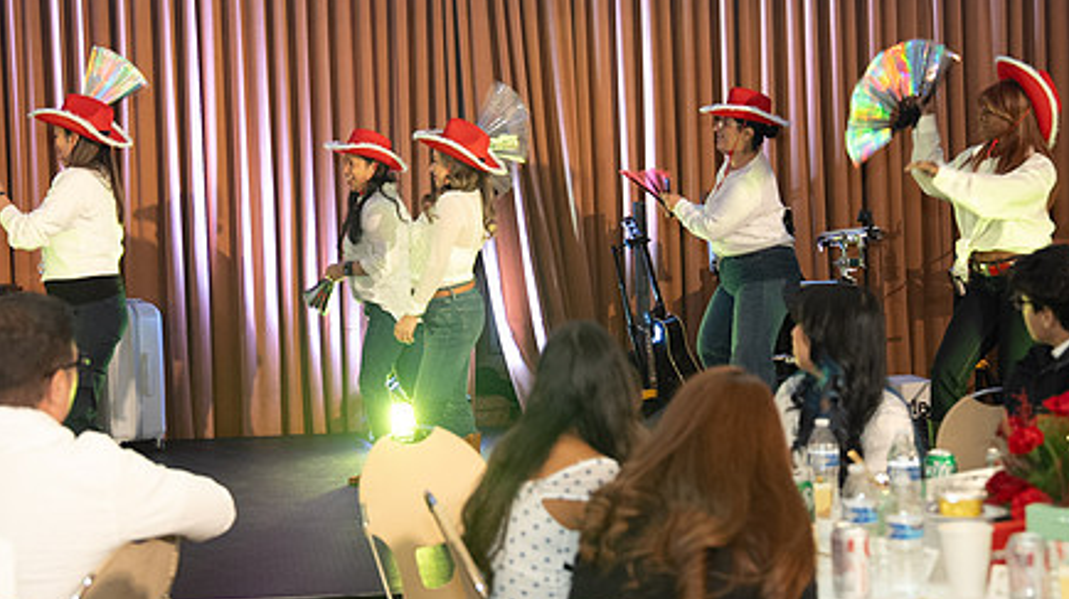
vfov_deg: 21.4
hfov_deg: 37.2
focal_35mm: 56
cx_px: 475
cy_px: 243
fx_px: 1586
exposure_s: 1/100
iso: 1600
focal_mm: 40
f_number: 2.8
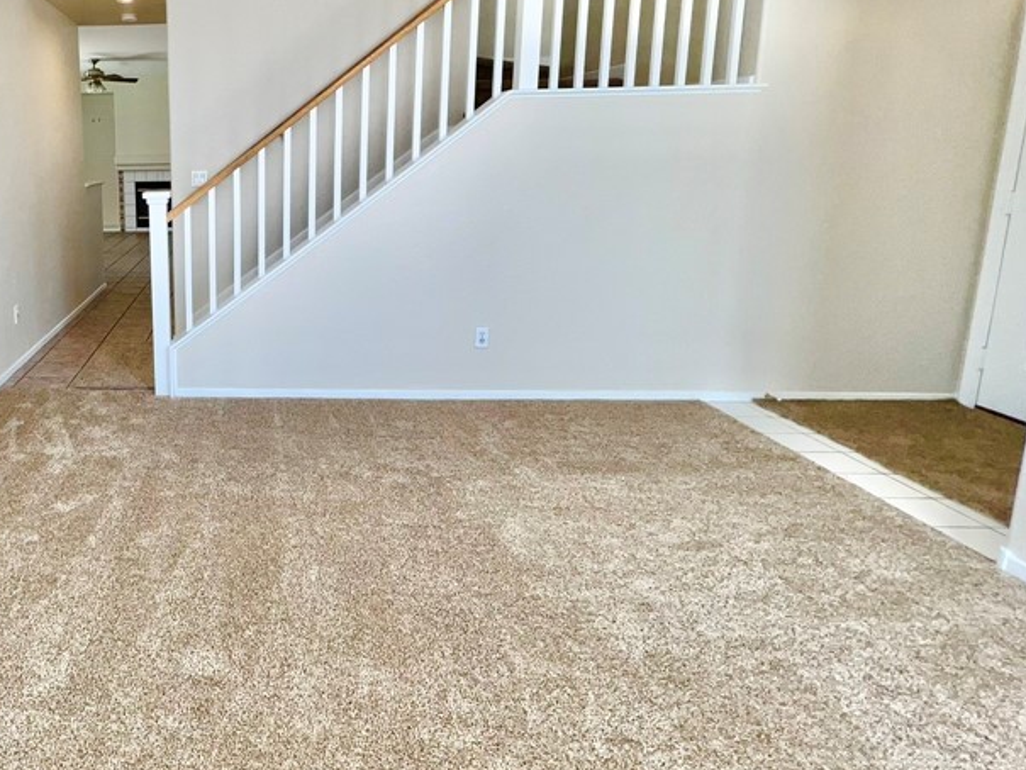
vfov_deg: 60.0
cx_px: 192
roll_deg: +0.8
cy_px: 271
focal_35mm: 22
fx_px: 652
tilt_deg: -9.8
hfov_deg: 68.4
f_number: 1.8
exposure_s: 1/122
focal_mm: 1.57
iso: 40
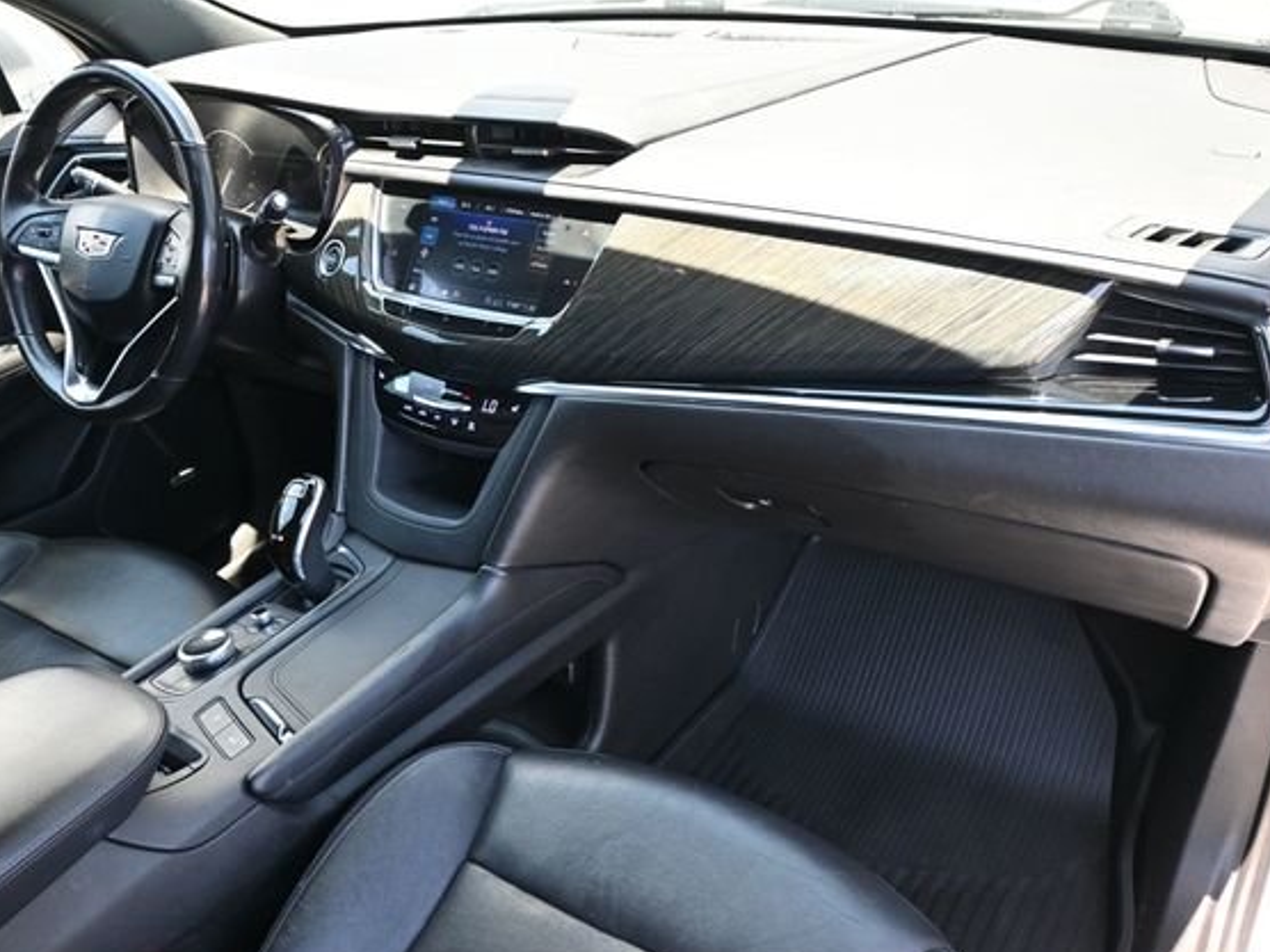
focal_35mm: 32
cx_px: 640
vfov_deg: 44.7
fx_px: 1158
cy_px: 484
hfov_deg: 57.5
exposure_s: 1/125
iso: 450
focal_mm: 19
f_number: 3.8
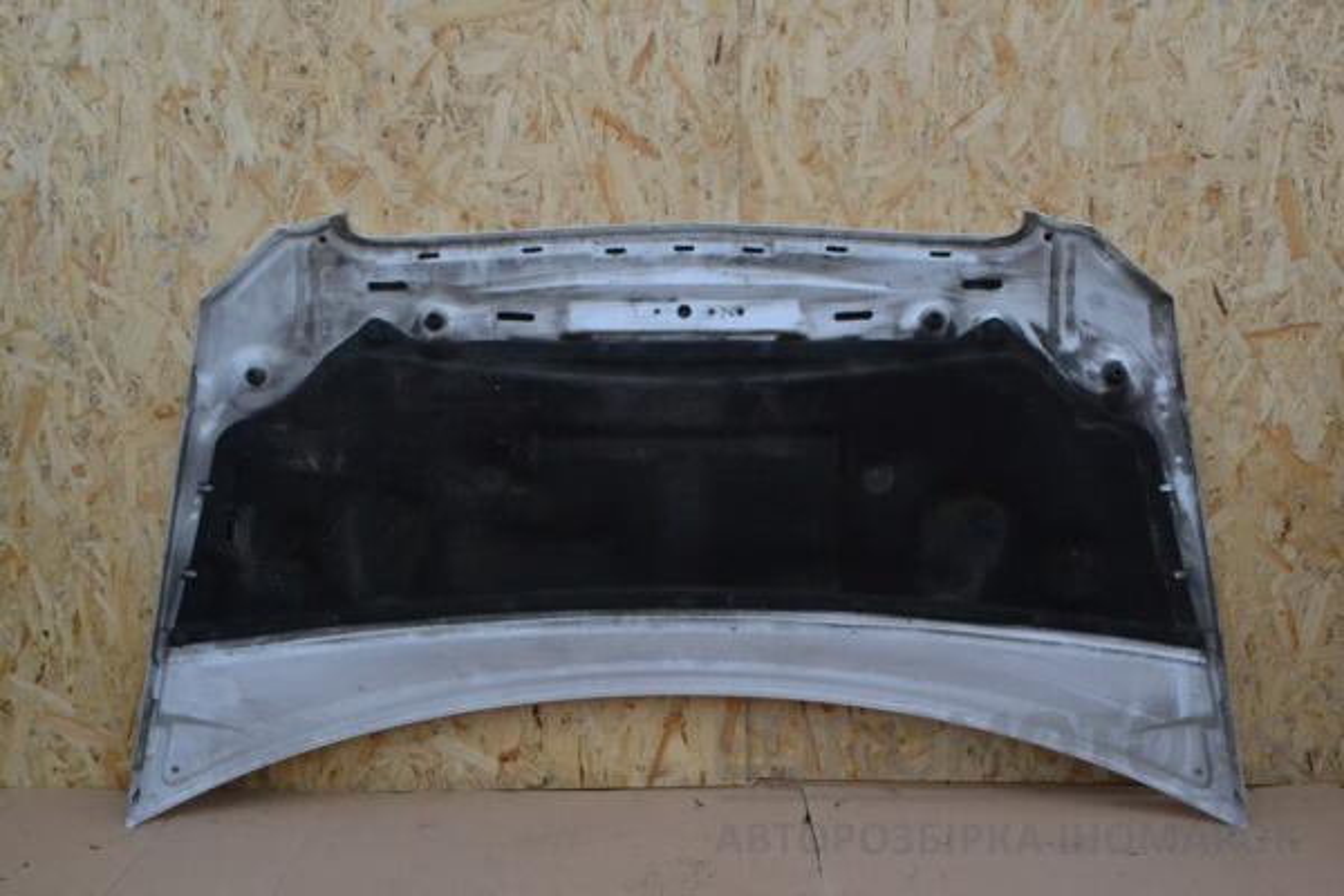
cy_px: 448
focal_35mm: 36
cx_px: 672
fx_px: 1344
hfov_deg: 53.1
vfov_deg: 36.9
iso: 3200
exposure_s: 1/800
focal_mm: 24
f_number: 14
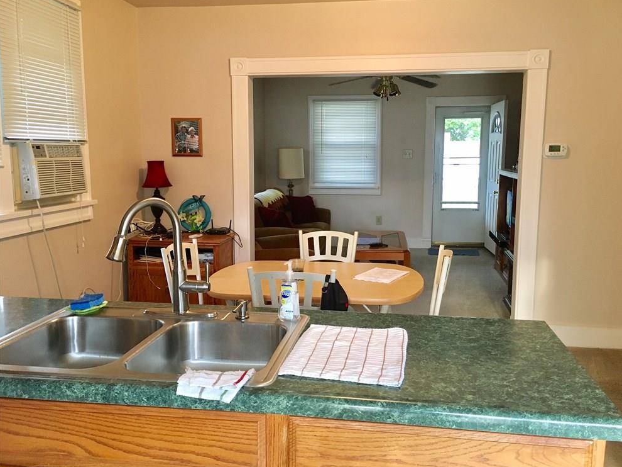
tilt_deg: -7.2
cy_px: 230
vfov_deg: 46.8
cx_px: 320
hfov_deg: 60.0
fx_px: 539
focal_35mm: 30
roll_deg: -0.3
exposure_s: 1/30
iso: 125
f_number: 2.2
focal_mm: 4.15
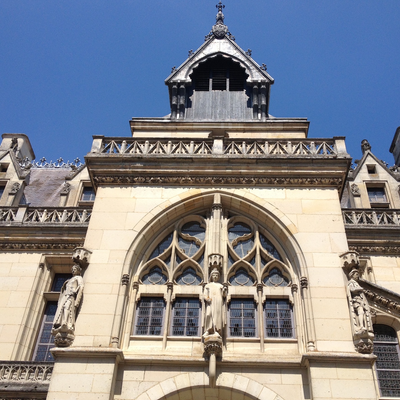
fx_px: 549
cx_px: 216
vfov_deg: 40.0
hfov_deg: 40.0
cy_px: 197
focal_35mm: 42
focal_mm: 4.28
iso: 50
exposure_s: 1/2045
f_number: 2.4
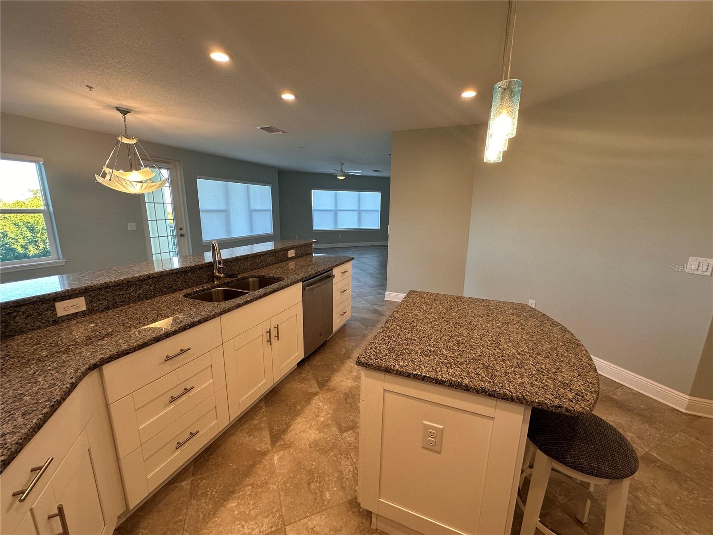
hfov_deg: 102.1
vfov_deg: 85.7
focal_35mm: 14
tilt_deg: -11.0
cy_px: 268
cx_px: 356
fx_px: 288
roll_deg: -0.3
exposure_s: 1/120
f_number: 2.2
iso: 125
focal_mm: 2.22
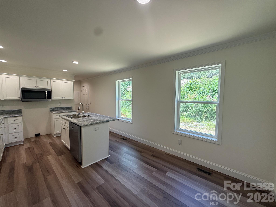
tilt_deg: -2.2
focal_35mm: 14
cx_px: 138
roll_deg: -0.4
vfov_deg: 85.7
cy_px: 104
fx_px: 112
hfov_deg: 102.1
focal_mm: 2.22
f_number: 2.2
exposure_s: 1/120
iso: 80
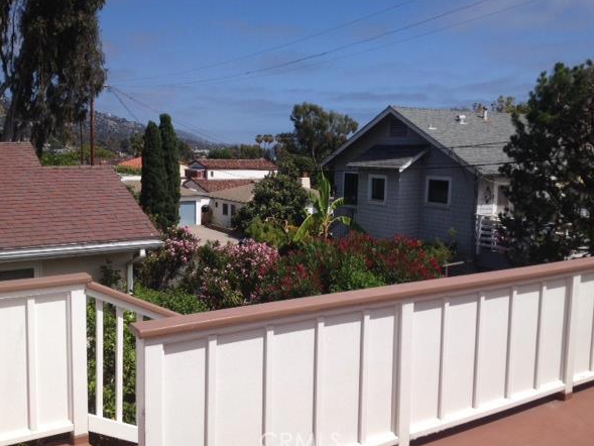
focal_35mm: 38
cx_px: 288
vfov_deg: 37.7
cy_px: 214
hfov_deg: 49.0
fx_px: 652
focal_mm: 4.28
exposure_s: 1/3460
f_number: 2.4
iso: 50
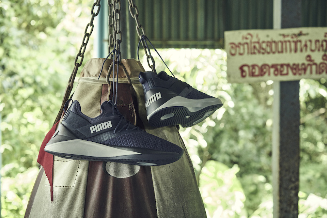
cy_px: 109
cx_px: 164
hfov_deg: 36.2
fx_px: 500
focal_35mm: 55
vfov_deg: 24.6
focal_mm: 55
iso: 1600
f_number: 4
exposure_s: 1/200
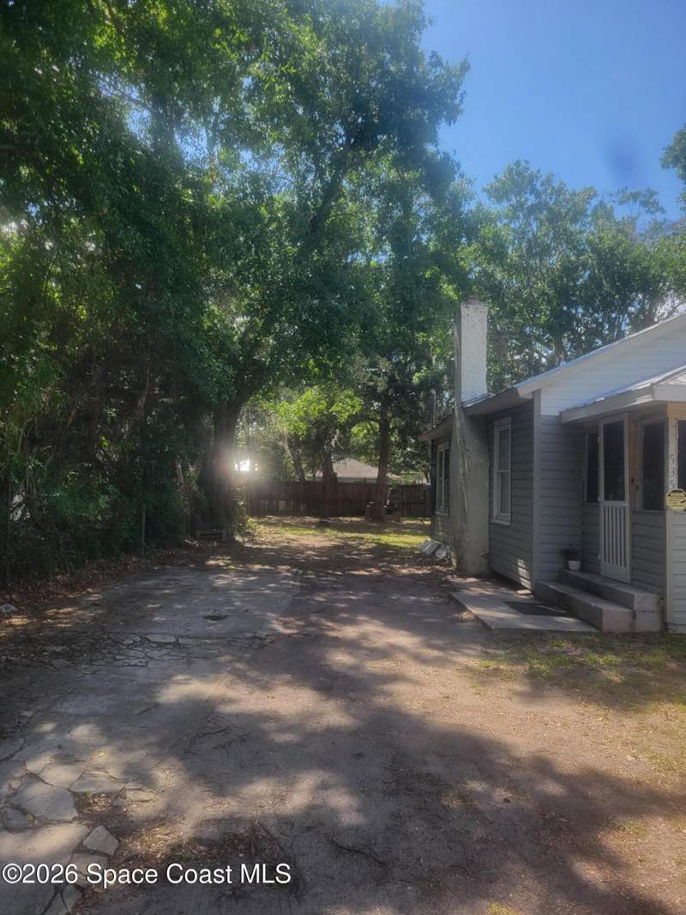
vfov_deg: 67.3
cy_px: 458
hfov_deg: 53.1
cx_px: 343
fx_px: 687
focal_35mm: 26
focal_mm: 5.4
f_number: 1.8
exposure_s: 1/968
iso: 40
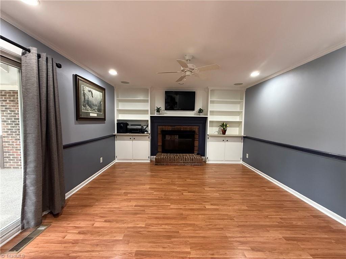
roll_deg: -0.6
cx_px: 173
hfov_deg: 102.1
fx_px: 140
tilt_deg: -3.4
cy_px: 130
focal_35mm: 14
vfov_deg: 85.7
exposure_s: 1/60
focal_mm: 2.22
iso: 400
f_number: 2.2
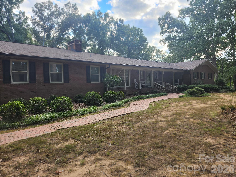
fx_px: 157
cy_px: 88
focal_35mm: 23
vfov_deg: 58.9
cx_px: 118
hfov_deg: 73.9
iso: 25
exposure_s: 1/120
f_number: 1.8
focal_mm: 5.54
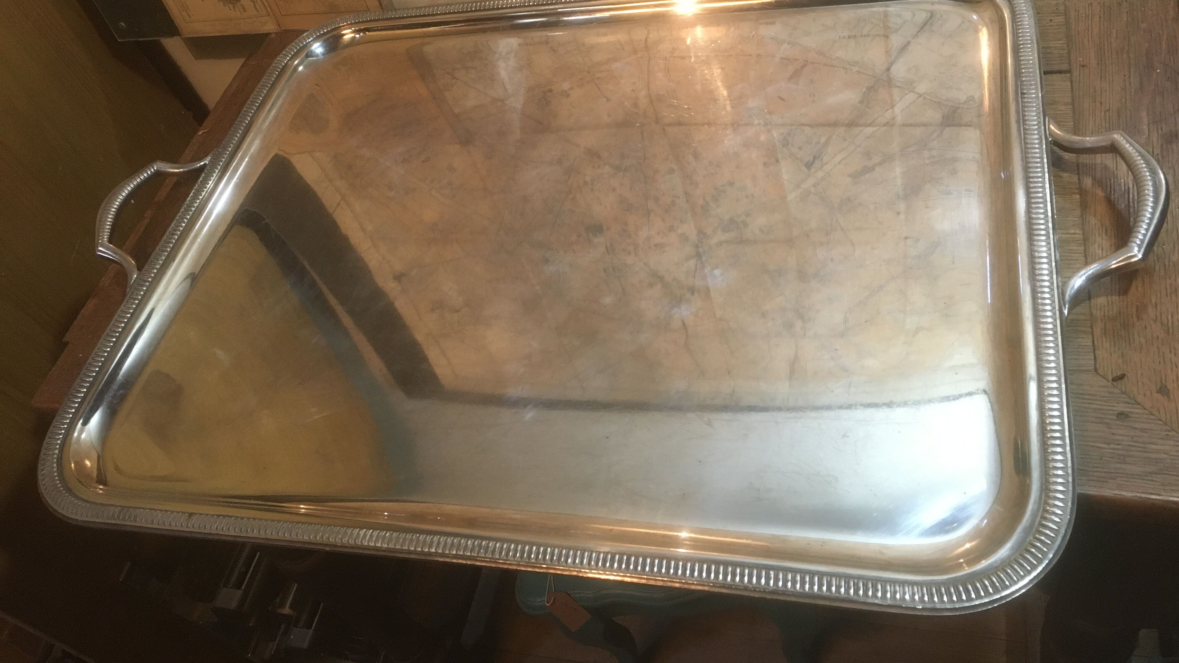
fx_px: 1000
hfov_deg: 61.0
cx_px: 596
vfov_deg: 36.5
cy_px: 262
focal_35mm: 32
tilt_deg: -46.3
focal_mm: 4.15
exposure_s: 1/33
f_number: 2.2
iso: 250
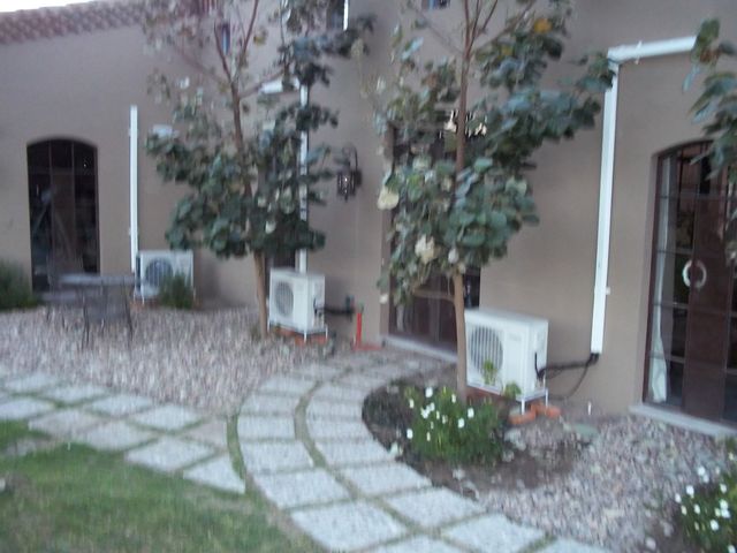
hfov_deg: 51.4
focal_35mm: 36
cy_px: 276
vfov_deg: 39.7
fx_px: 766
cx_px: 368
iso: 400
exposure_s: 1/30
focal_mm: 6.5
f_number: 3.1
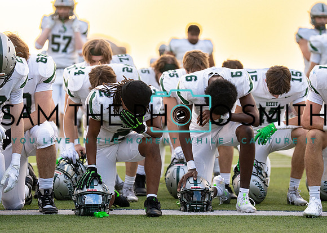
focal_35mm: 195
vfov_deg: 7.4
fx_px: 1811
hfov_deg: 10.3
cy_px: 125
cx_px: 164
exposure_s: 1/2500
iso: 640
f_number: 2.8
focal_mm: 147
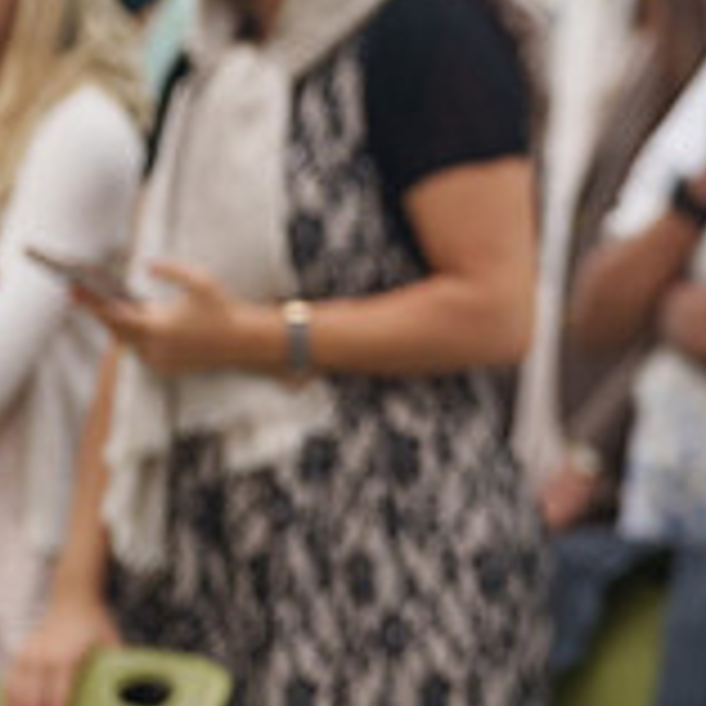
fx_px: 6969
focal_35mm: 302
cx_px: 1113
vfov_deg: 5.8
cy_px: 88
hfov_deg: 5.7
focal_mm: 86
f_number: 2.8
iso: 1250
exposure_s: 1/200
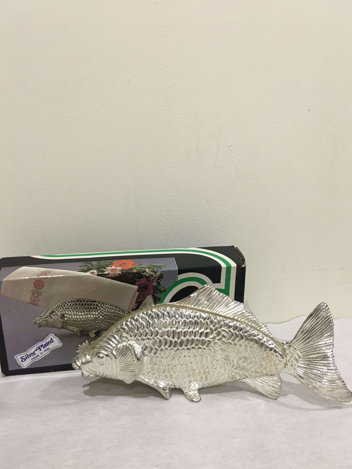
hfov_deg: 45.4
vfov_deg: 58.3
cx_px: 175
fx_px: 420
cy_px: 250
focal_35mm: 31
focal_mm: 4.15
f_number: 2.2
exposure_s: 1/33
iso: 125
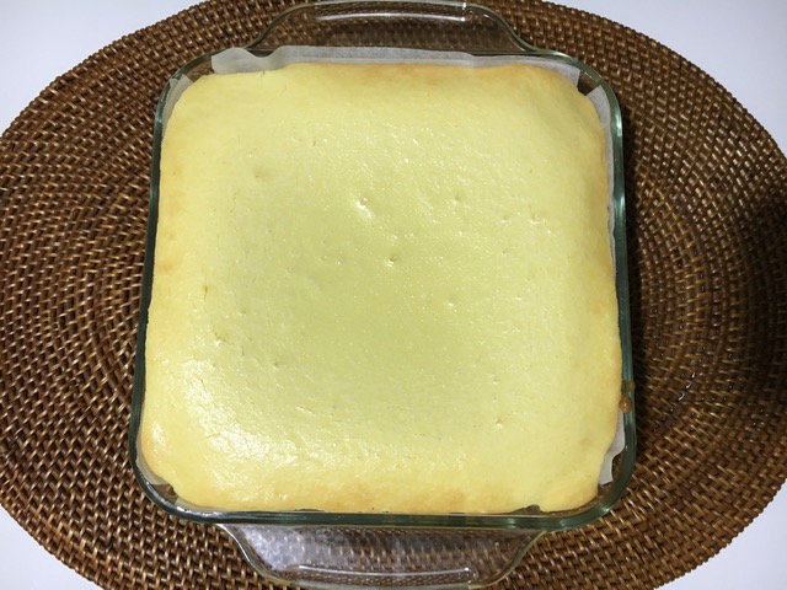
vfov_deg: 48.2
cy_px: 295
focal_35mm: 29
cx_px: 394
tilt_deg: -78.9
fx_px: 659
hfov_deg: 61.7
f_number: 2.2
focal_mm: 4.15
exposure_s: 1/30
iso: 80
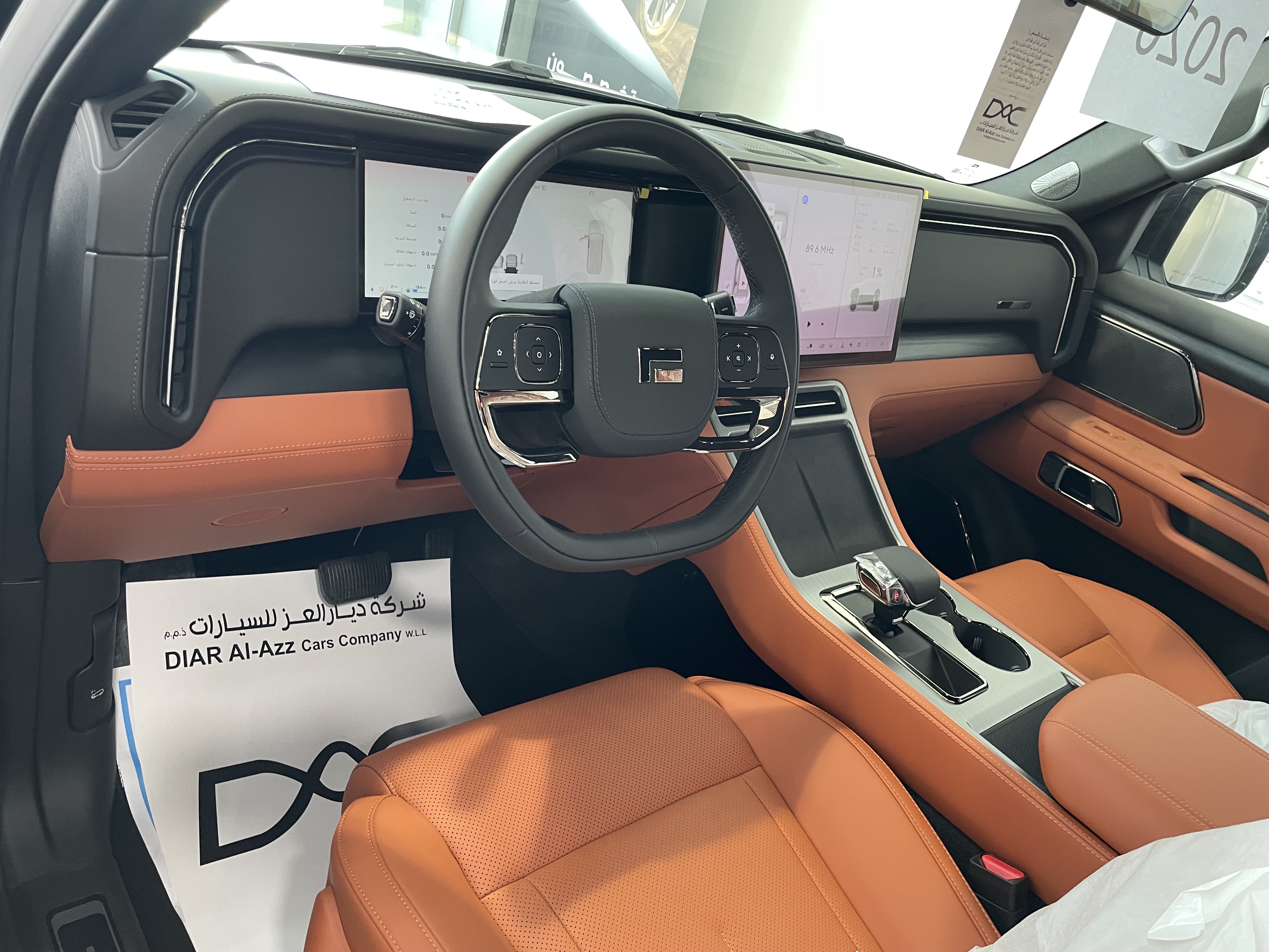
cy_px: 476
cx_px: 634
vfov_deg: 53.1
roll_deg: -17.5
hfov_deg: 67.3
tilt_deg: -27.6
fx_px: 953
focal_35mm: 26
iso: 200
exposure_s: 1/60
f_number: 1.6
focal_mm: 4.2
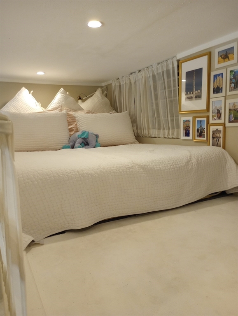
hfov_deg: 49.8
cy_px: 158
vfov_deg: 63.4
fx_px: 256
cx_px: 119
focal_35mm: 28
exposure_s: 1/40
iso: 456
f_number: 1.8
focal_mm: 4.27
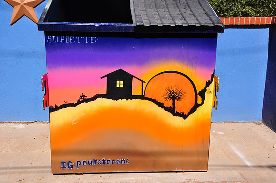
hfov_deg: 46.5
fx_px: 322
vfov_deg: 31.8
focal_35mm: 42
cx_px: 138
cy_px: 92
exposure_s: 1/200
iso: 200
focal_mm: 28
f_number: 16
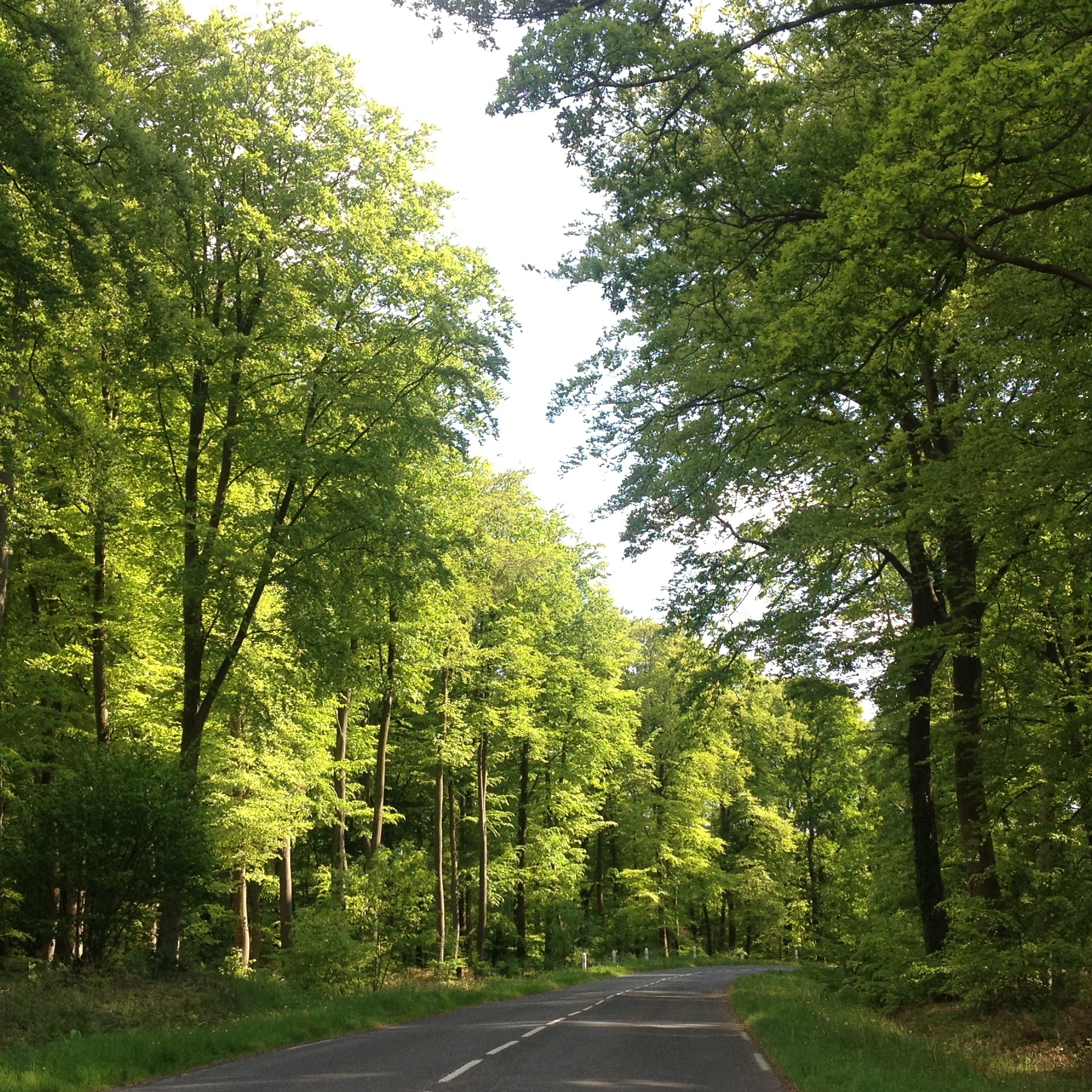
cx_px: 543
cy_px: 574
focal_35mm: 56
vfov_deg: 30.6
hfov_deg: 30.6
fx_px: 1999
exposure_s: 1/409
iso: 50
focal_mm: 4.28
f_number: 2.4
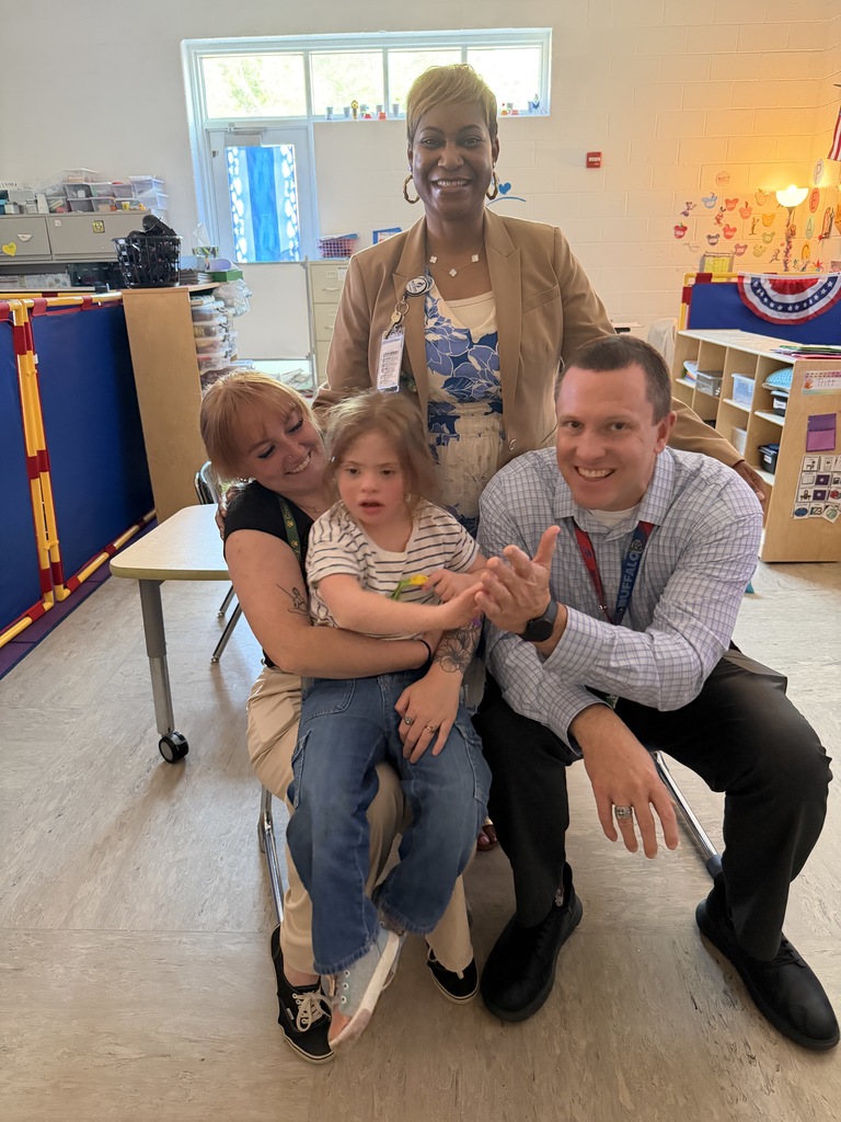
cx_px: 420
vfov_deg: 71.6
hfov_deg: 56.8
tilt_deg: -21.3
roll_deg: +0.9
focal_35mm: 24
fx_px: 777
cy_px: 561
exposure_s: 1/40
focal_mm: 6.76
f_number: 1.78
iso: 1000
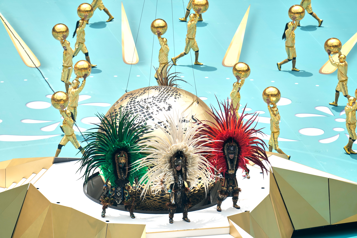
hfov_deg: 5.2
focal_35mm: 400
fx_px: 3966
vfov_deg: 3.4
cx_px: 178
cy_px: 119
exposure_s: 1/2500
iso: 250
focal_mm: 400
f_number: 3.5
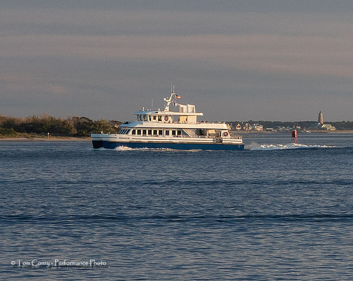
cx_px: 234
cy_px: 112
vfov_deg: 5.1
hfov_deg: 6.3
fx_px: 3186
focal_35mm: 305
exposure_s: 1/160
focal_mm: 40
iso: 400
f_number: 5.6
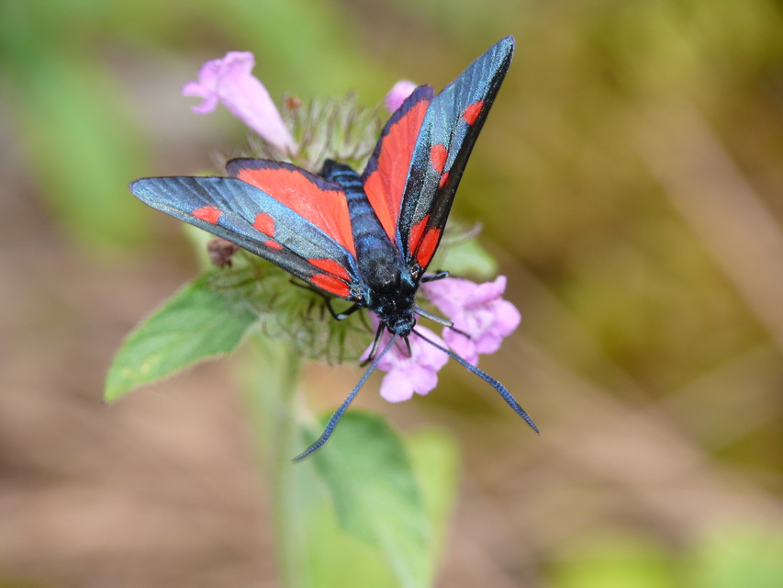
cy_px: 294
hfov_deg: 10.6
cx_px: 392
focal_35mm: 186
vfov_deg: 8.0
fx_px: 4208
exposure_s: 1/125
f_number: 4
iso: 100
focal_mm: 39.3
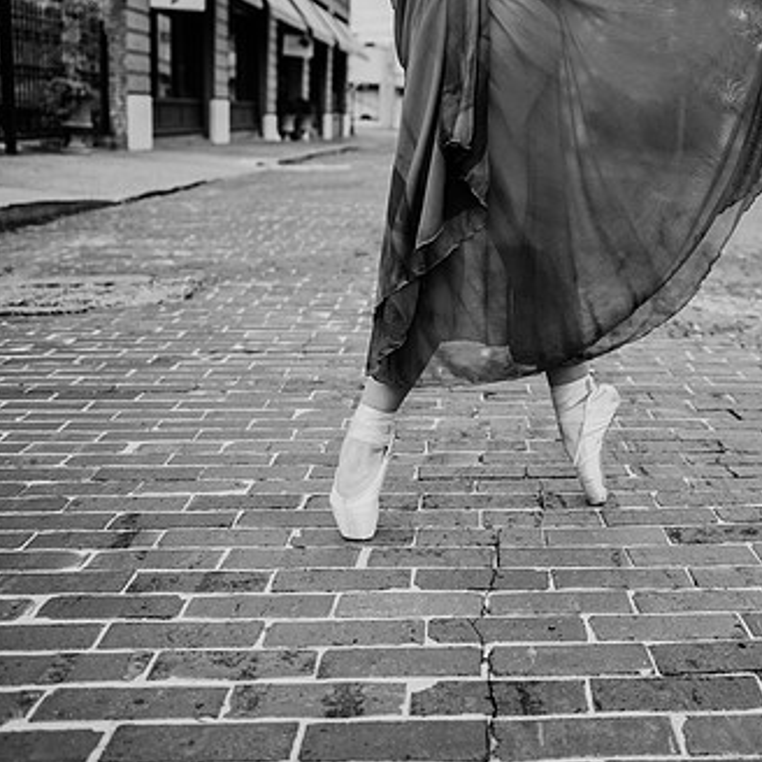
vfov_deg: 42.7
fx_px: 971
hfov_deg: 42.1
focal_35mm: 39
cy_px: 319
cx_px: 523
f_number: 2.2
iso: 160
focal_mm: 24
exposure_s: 1/1250
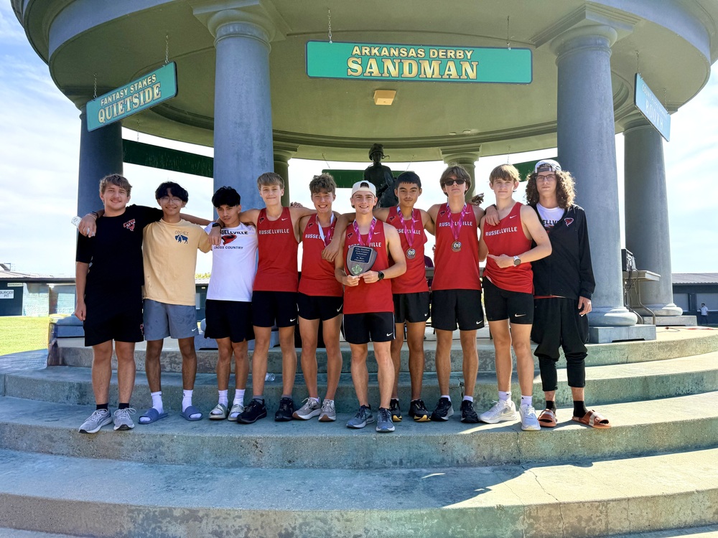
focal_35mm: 24
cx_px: 359
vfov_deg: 56.8
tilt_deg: +1.4
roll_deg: -0.1
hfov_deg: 71.6
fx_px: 498
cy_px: 269
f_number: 1.78
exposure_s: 1/3759
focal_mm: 6.76
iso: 80
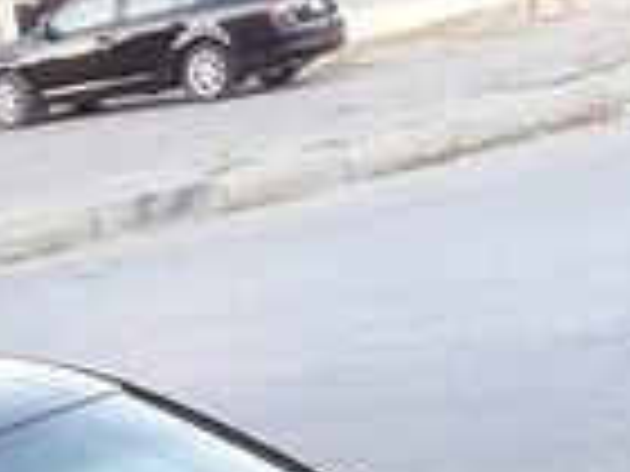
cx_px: 58
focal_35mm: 146
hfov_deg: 13.4
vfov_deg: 9.6
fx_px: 2657
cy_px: 888
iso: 100
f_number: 2.2
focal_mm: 3.3
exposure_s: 1/100
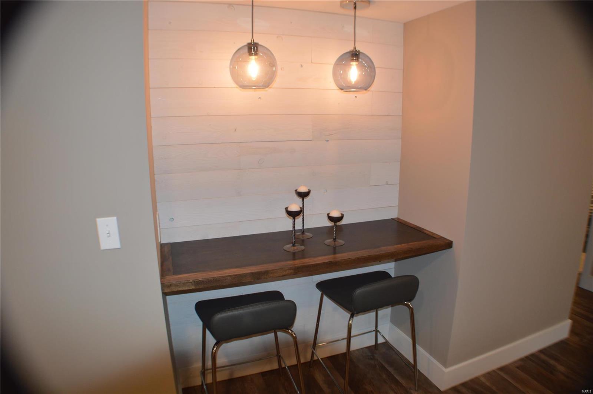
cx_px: 296
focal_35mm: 27
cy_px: 197
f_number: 4
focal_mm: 18
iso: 400
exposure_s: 1/60
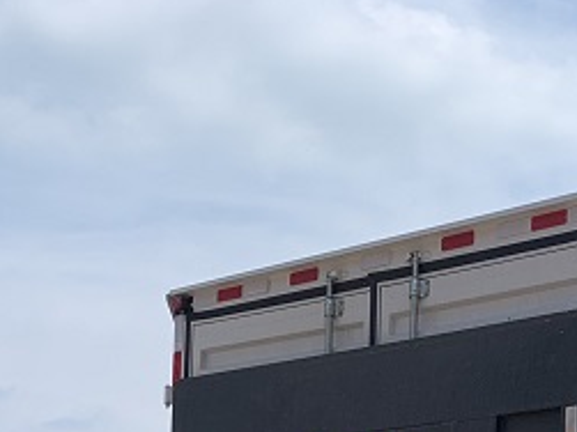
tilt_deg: +2.3
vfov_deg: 16.1
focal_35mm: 83
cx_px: 582
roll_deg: -0.7
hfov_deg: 22.6
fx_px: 1383
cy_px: 676
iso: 25
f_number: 1.8
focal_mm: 4.25
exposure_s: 1/2611
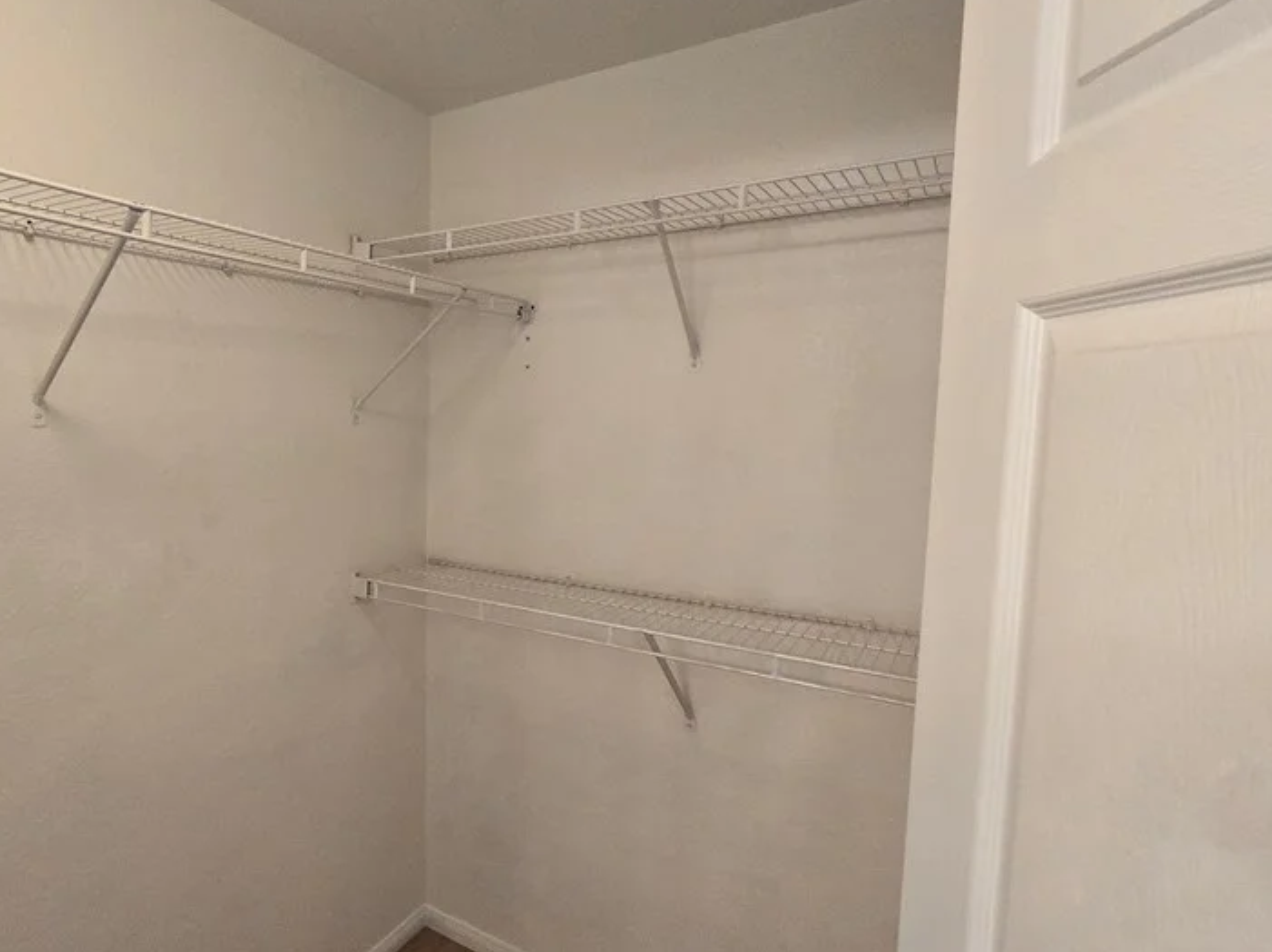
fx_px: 698
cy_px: 497
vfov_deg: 68.6
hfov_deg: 81.8
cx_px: 421
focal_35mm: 19
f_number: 2.2
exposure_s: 1/60
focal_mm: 2.2
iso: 320
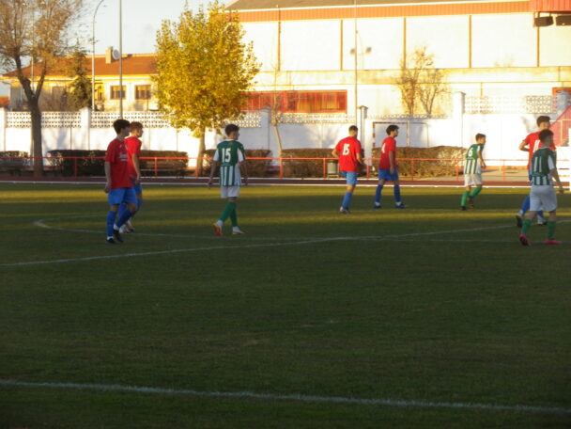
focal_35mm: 165
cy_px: 214
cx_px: 286
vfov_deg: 9.0
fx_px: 2722
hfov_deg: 12.0
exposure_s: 1/125
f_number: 5.3
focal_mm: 29.6
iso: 80
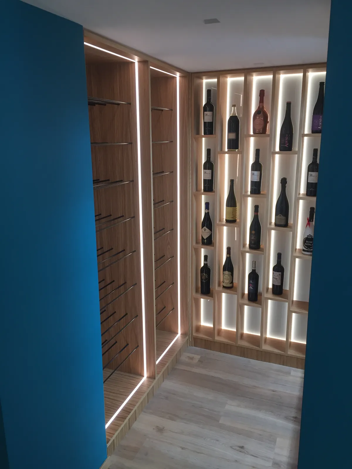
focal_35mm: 29
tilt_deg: -12.8
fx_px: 393
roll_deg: +0.9
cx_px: 176
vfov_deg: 61.7
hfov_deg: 48.2
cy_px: 234
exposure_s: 1/33
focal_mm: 4.15
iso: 80
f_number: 2.2
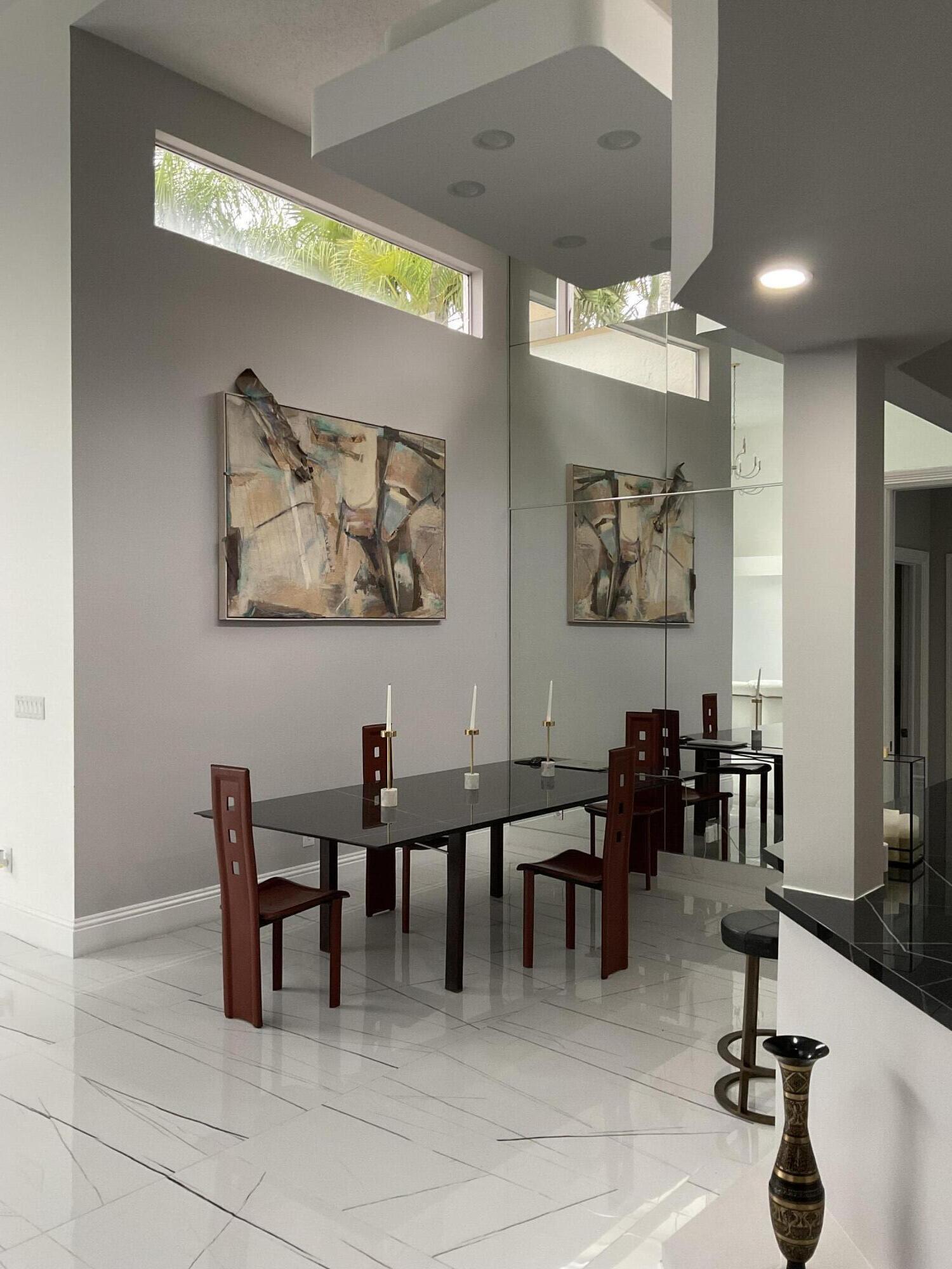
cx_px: 476
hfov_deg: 48.2
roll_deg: +0.0
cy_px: 634
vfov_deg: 61.7
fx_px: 1063
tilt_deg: -0.1
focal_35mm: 29
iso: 125
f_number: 1.8
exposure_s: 1/60
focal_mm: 3
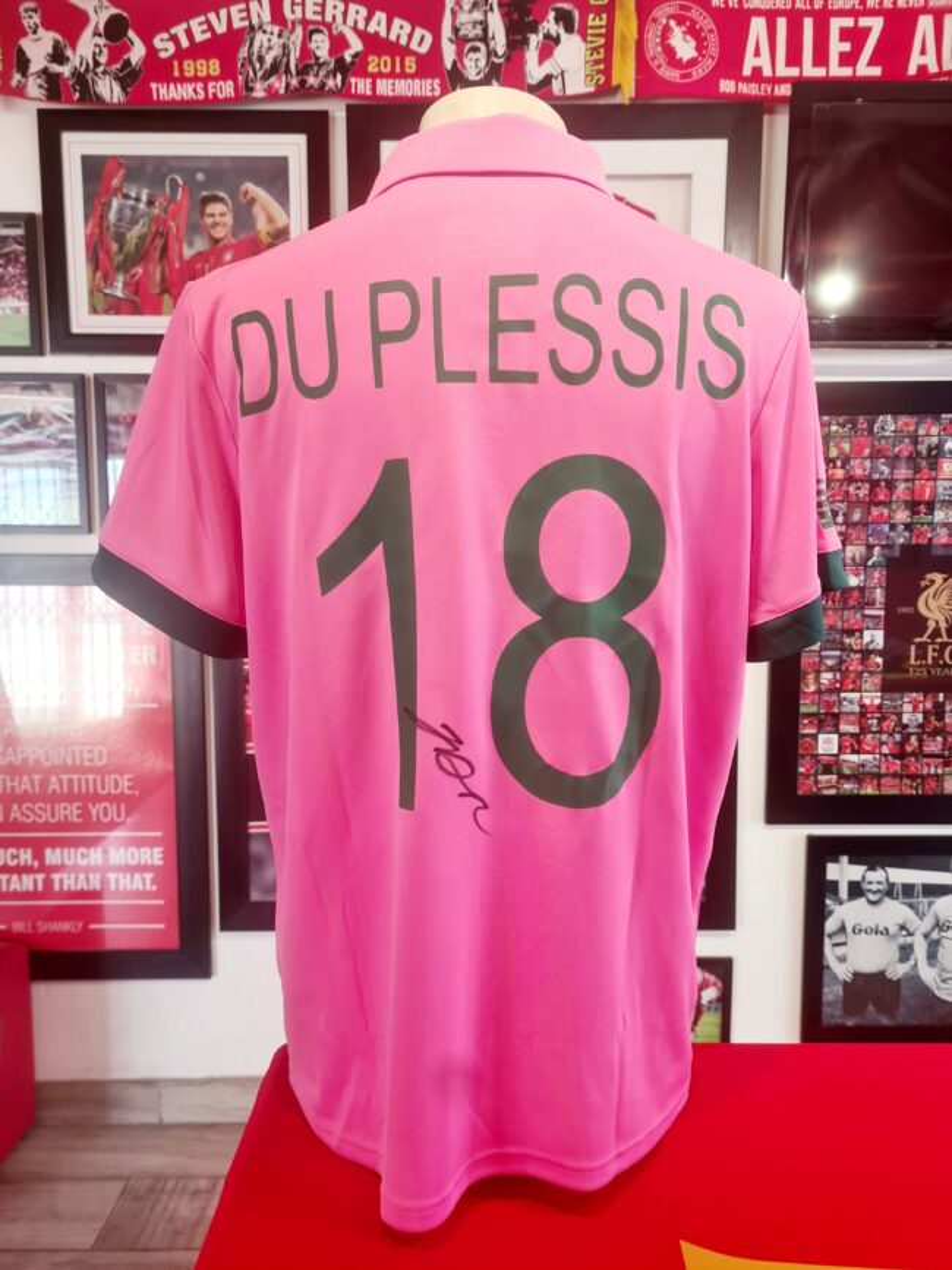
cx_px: 476
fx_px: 954
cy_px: 635
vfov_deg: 67.3
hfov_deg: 53.1
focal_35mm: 26
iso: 64
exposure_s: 1/60.2
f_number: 1.8
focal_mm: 5.4
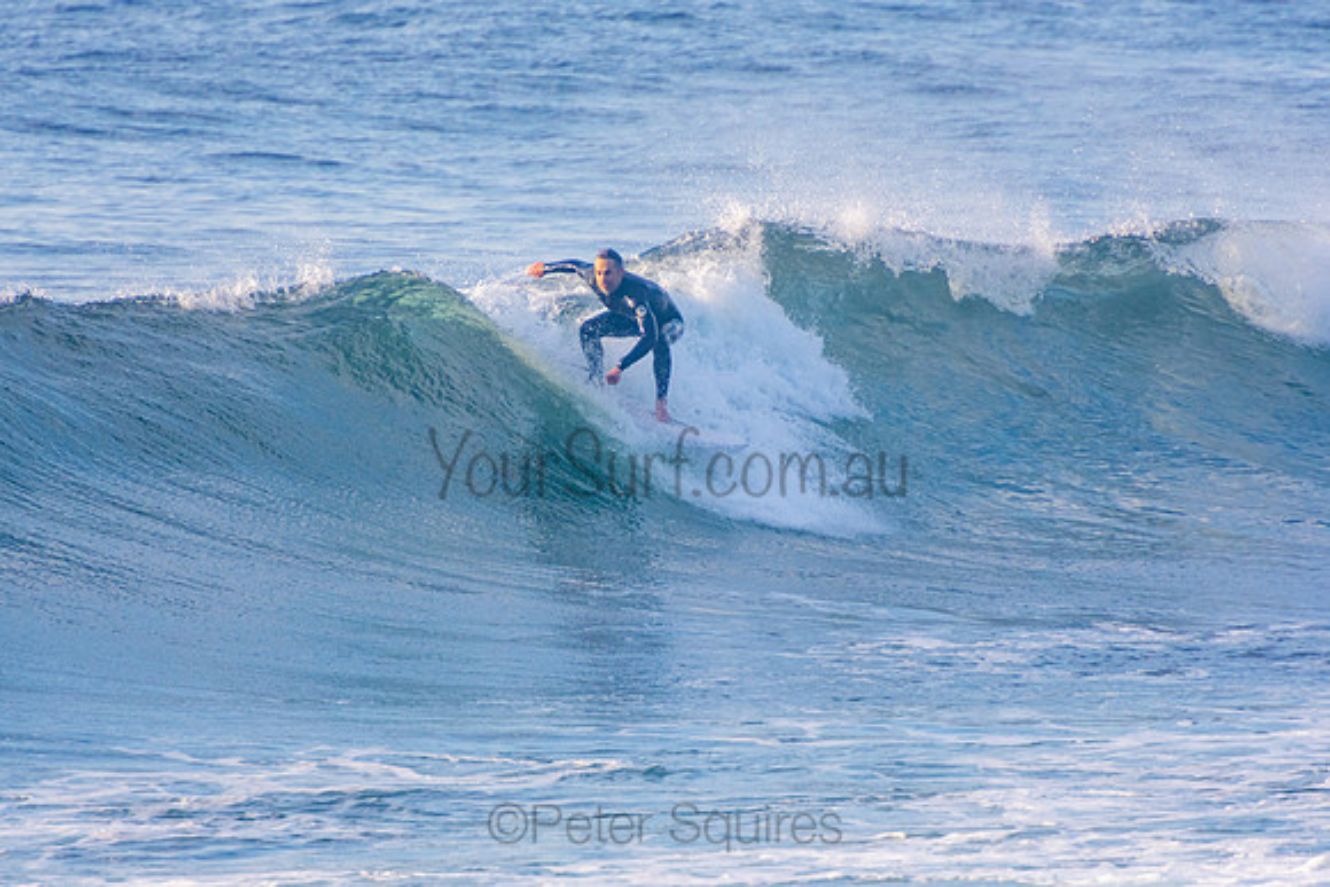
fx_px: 22959
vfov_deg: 2.2
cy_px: 444
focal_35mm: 621
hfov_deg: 3.3
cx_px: 665
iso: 450
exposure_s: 1/1250
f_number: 5.6
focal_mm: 400
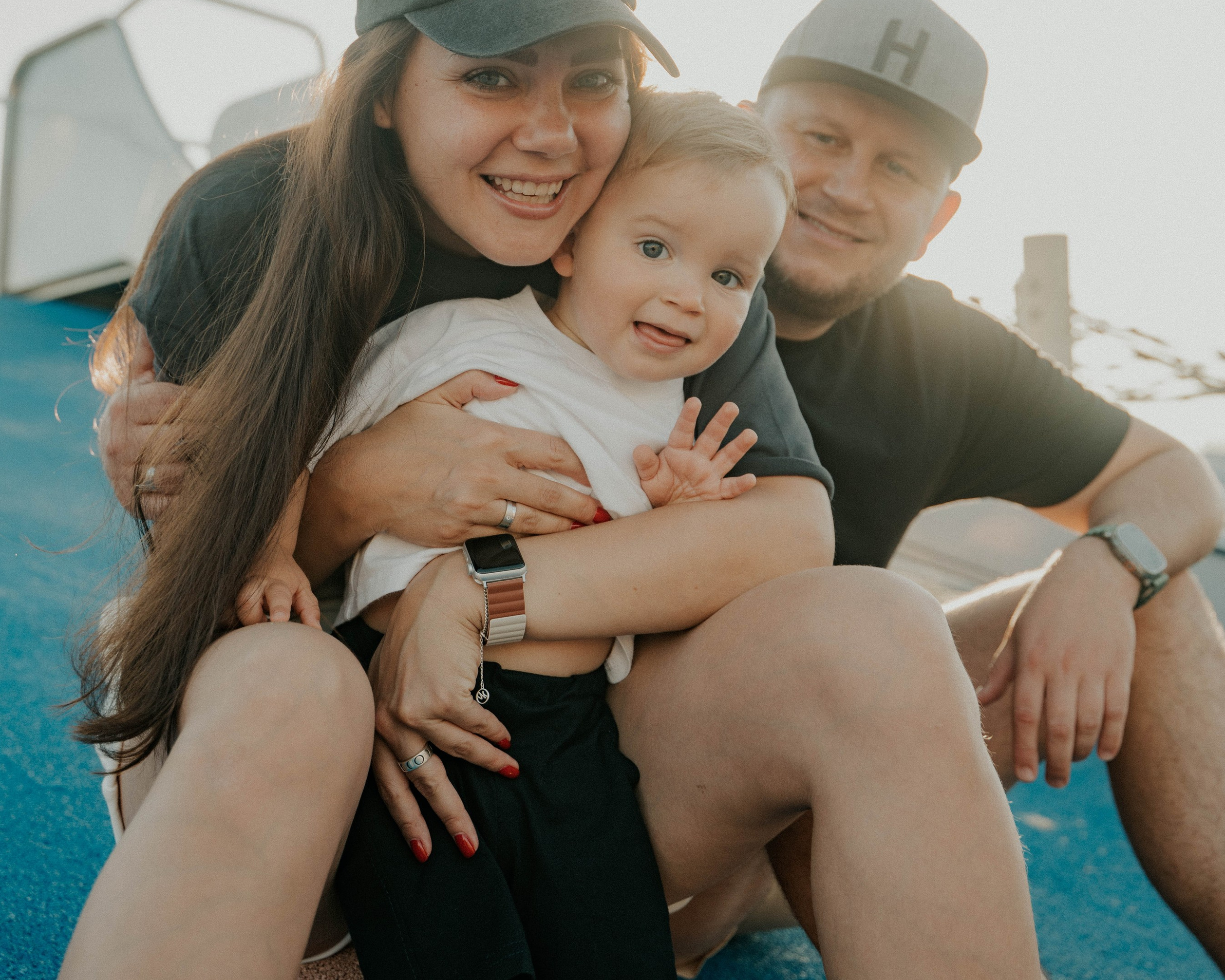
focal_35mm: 53
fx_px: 1922
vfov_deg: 28.2
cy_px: 252
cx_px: 622
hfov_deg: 35.4
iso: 100
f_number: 3.5
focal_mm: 37
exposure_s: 1/320
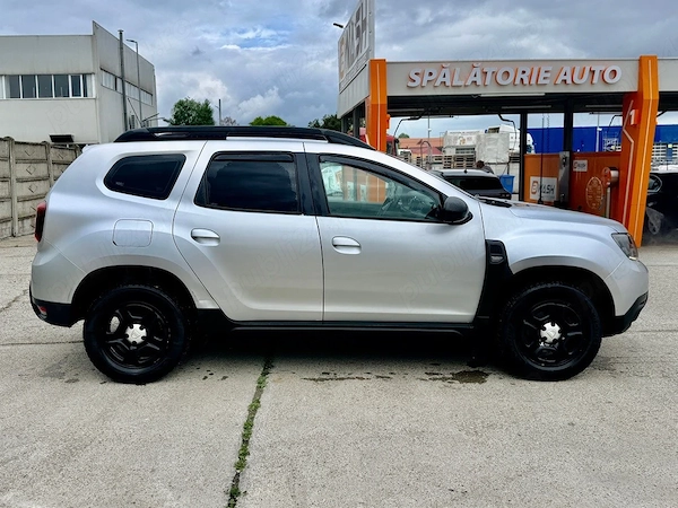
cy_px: 254
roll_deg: +0.1
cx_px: 339
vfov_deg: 56.8
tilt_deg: -7.0
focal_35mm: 24
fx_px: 470
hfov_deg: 71.6
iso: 80
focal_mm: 6.76
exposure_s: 1/5319
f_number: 1.78
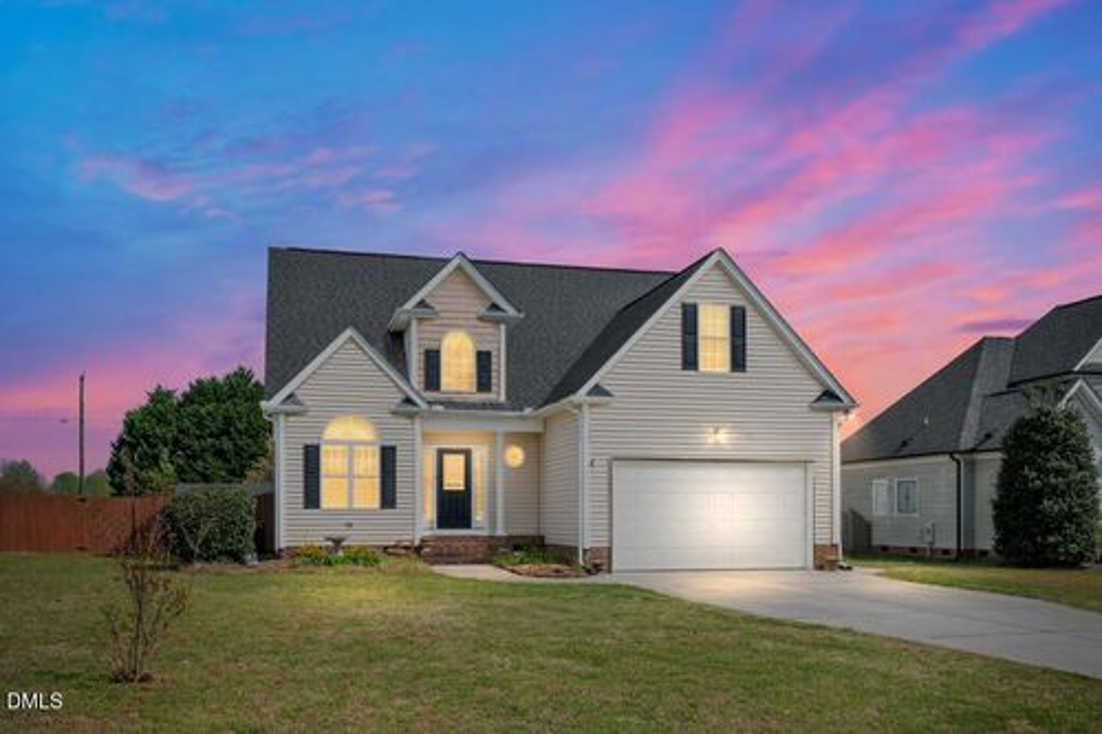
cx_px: 551
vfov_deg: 43.6
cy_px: 367
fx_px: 918
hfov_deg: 61.9
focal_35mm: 30
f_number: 8
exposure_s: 1/200
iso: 100
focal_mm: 30
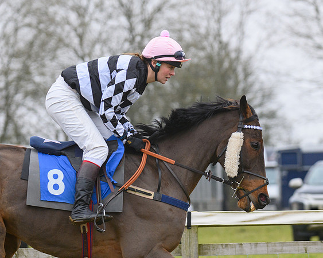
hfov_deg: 6.8
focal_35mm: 284
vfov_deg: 5.4
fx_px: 2717
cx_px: 166
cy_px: 150
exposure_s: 1/1600
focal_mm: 170
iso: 1250
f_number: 5
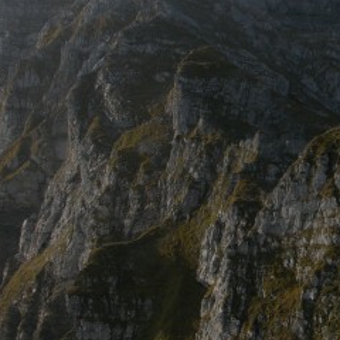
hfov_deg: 16.9
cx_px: 286
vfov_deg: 17.0
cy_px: 89
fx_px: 1133
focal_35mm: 102
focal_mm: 9.2
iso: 50
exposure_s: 1/216
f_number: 6.3
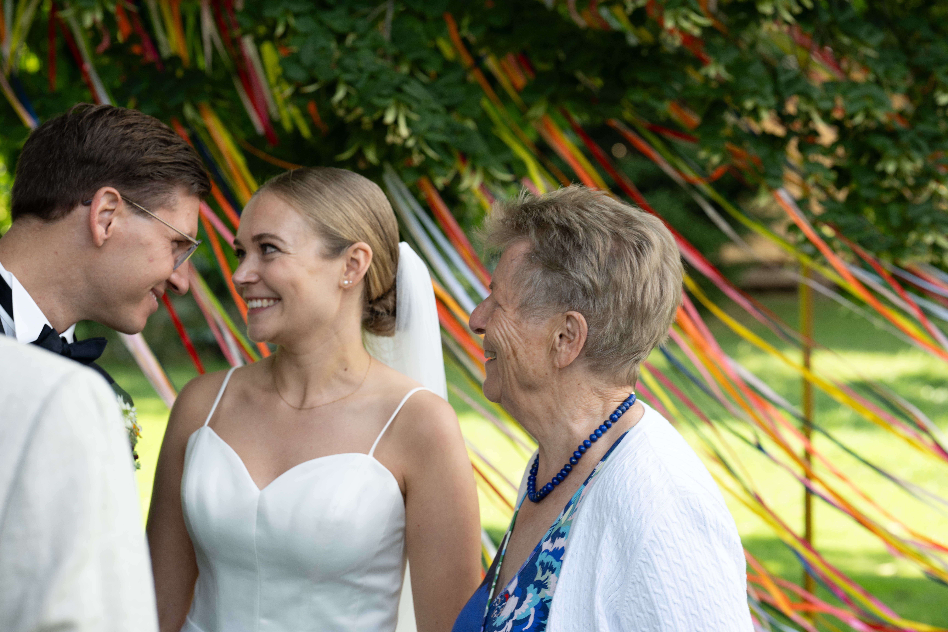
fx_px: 2238
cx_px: 474
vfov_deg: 16.1
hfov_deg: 23.9
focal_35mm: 85
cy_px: 316
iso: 160
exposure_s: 1/200
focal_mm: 85
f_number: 5
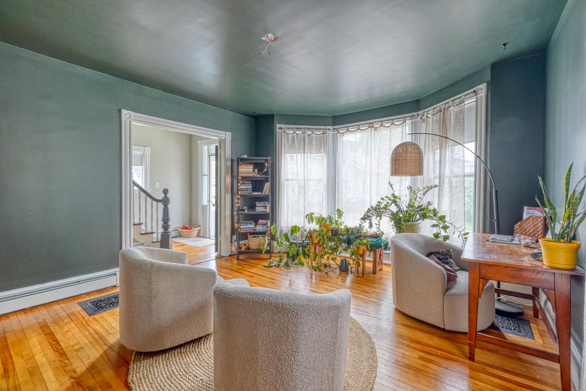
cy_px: 196
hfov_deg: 100.4
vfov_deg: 77.3
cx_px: 293
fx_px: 244
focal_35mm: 15
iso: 3200
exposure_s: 1/30
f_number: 11
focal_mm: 10
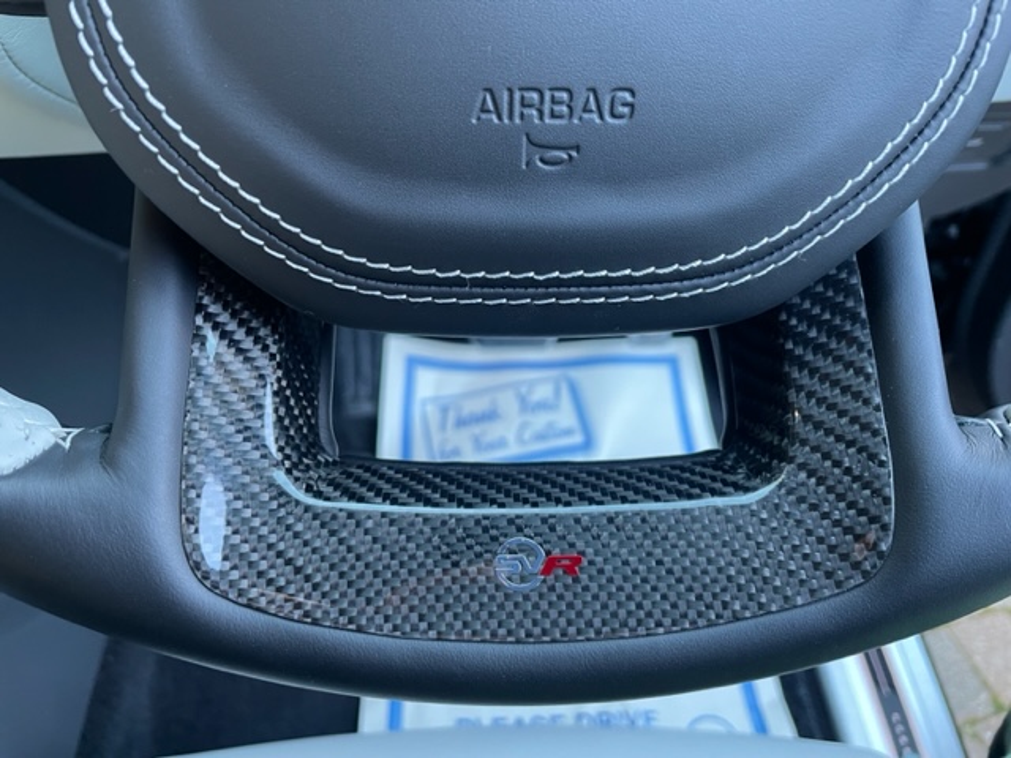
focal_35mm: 26
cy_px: 379
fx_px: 759
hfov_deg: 67.3
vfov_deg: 53.1
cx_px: 506
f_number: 1.6
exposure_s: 1/40
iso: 160
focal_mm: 4.2
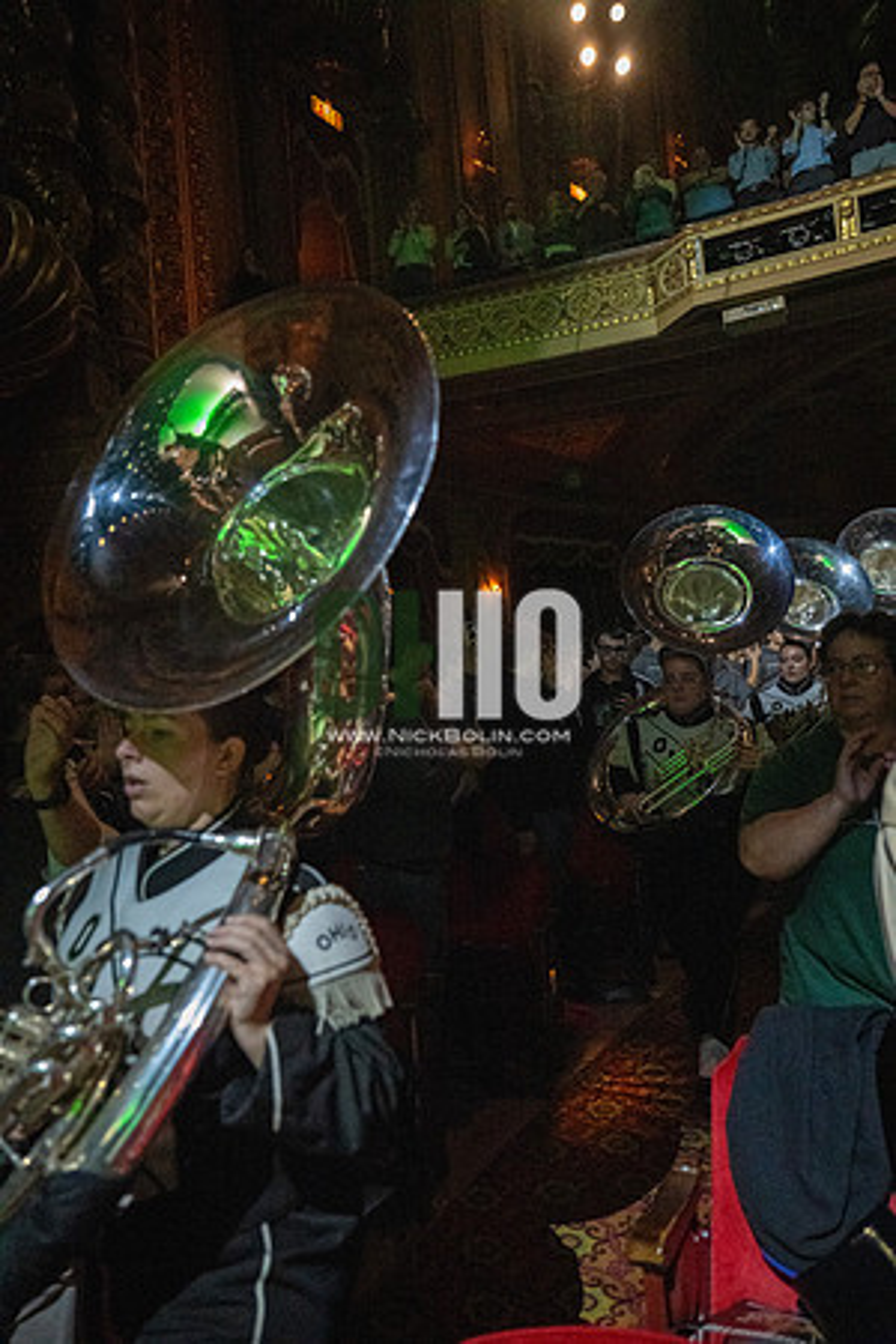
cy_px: 672
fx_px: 896
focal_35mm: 24
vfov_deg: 73.7
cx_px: 448
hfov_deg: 53.1
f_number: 2.8
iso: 20000
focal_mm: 24
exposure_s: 1/500
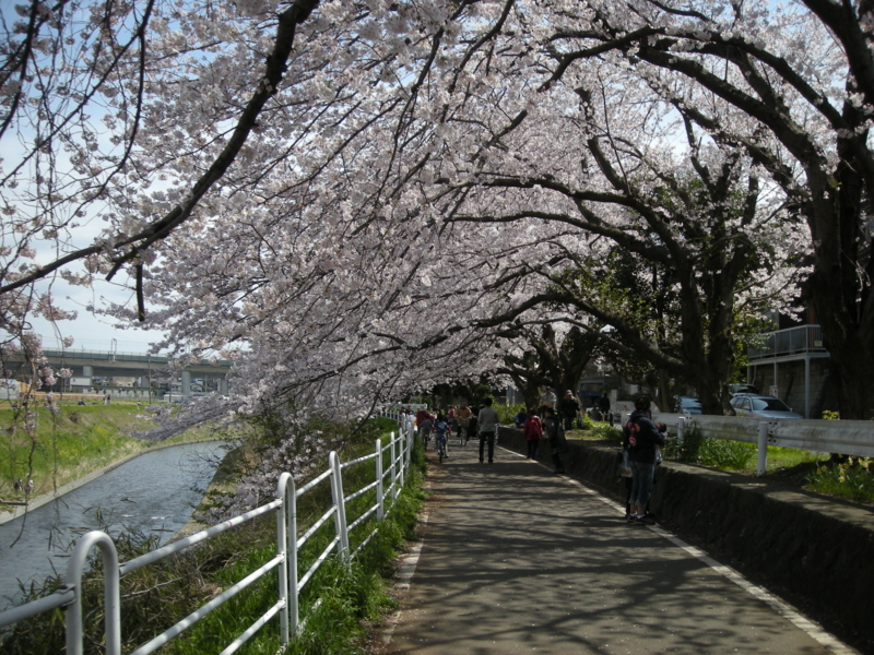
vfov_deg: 40.7
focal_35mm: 35
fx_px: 884
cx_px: 437
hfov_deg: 52.6
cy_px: 328
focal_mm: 5.7
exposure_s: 1/214
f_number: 5.7
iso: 64
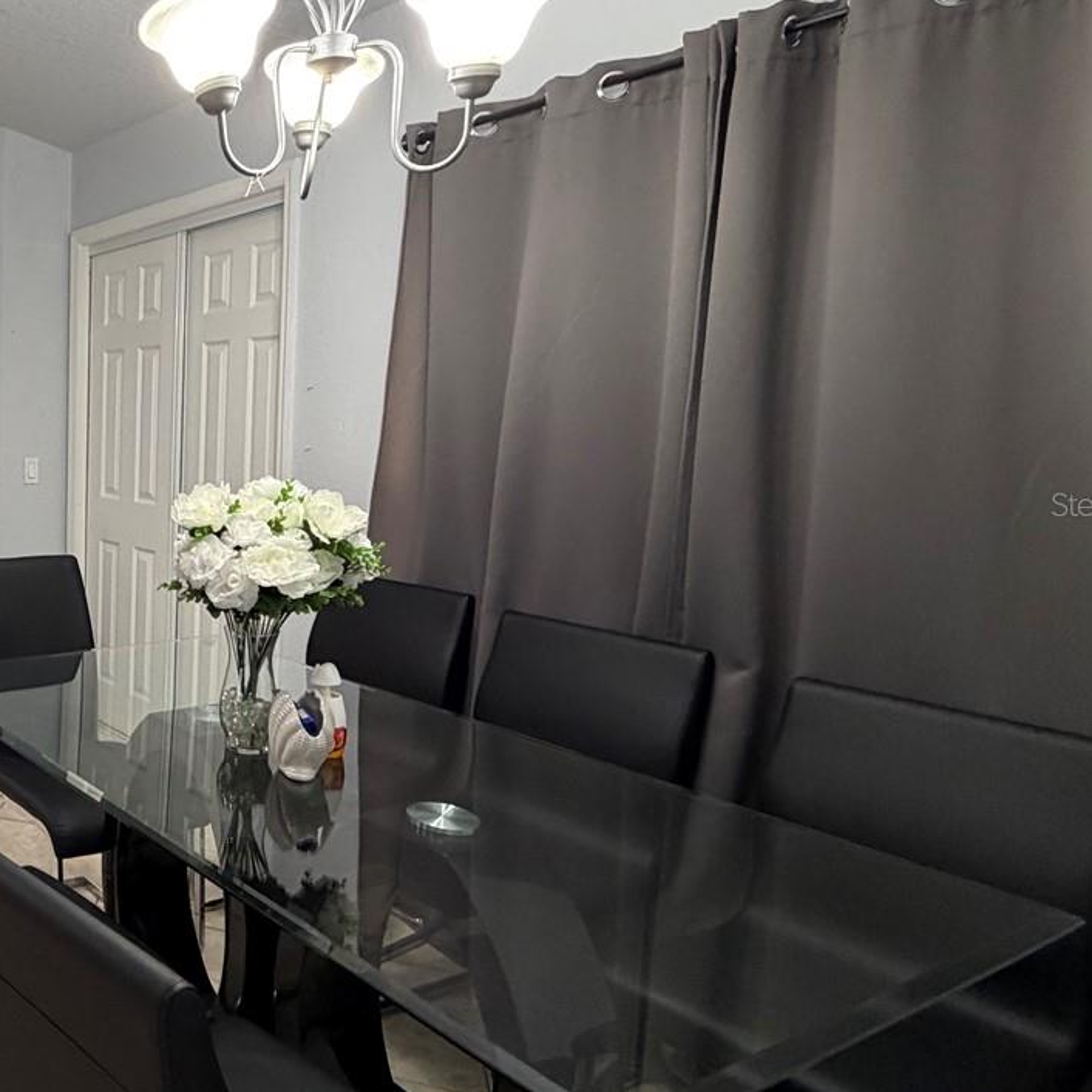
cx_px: -39
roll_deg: +0.4
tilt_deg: -3.7
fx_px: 999
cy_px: 504
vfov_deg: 57.2
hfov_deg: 46.3
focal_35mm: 28
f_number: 2.2
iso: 320
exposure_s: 1/60
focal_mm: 2.22
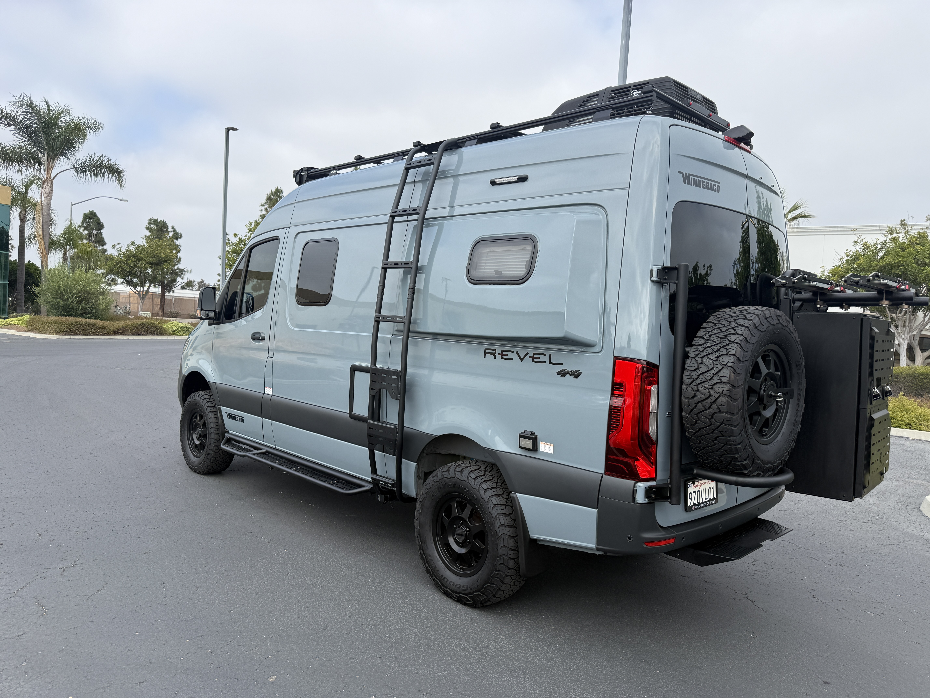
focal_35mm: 24
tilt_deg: -2.8
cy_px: 349
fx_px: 645
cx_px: 465
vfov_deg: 56.8
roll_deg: -3.1
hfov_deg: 71.6
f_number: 1.78
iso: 80
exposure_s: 1/2907
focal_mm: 6.76
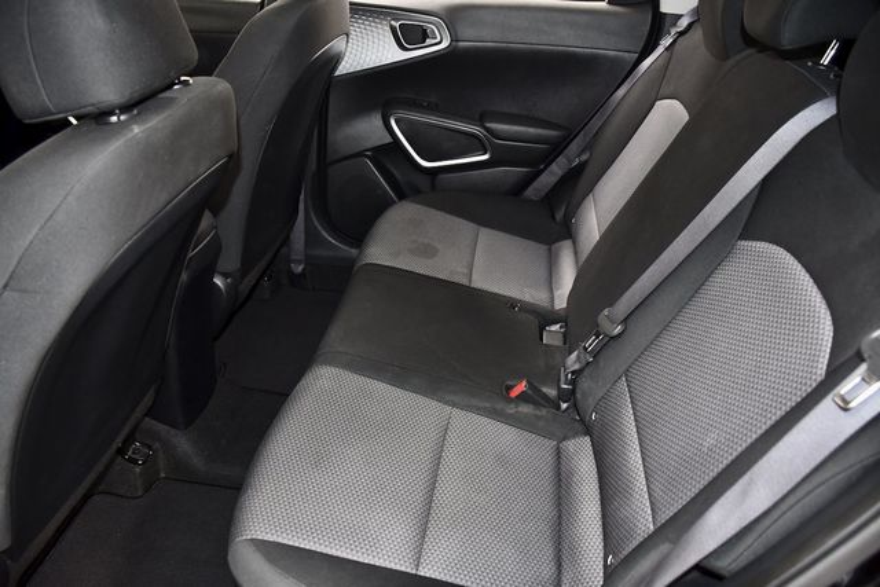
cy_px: 294
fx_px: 660
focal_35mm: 27
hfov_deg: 67.4
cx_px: 440
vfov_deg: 48.0
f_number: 4
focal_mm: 18
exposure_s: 1/125
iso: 1250
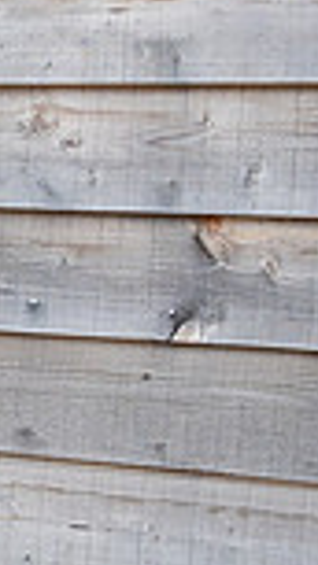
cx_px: -696
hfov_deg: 8.1
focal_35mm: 123
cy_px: 321
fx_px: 1845
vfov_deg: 17.4
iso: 200
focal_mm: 10.9
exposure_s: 1/160
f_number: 5.6
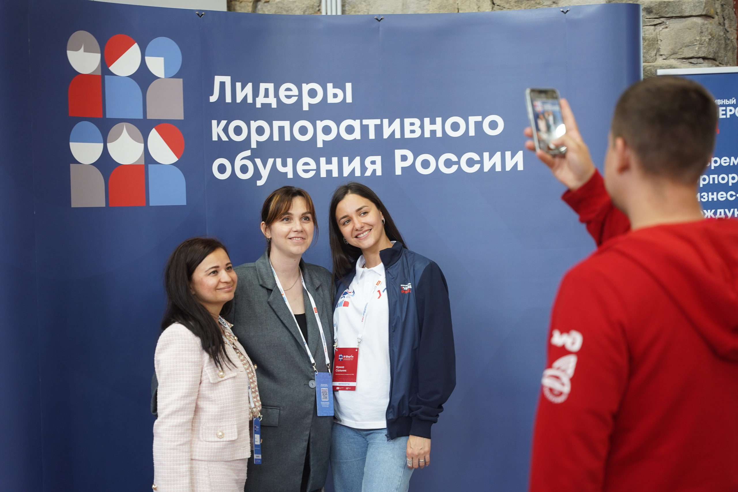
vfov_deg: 21.1
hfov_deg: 31.2
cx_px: 369
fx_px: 1322
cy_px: 246
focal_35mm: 64
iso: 640
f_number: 2.8
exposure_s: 1/125
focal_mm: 64.5
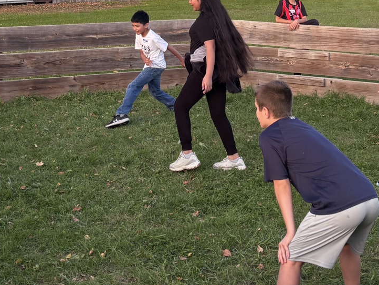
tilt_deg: -2.4
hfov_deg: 27.0
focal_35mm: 72
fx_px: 789
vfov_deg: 19.8
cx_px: 216
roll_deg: -3.8
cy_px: -7
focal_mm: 5.96
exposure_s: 1/307
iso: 50
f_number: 1.6
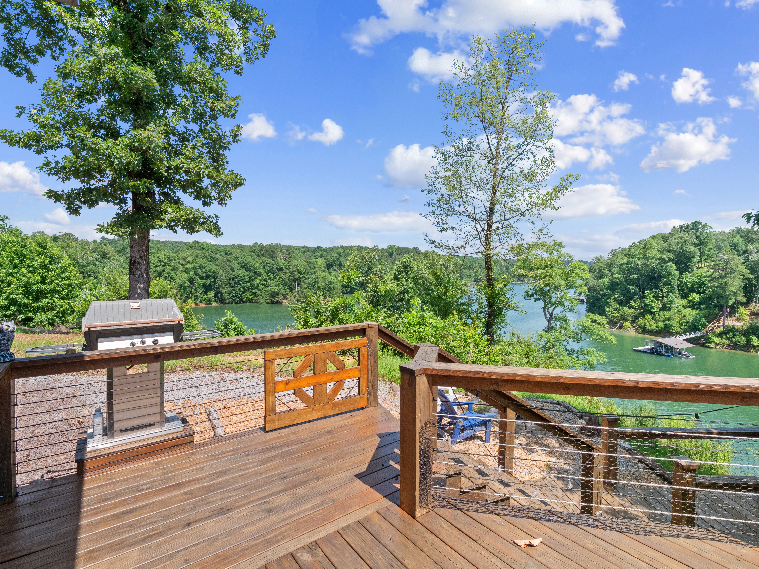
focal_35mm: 16
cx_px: 380
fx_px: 351
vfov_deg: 78.1
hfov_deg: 94.5
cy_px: 284
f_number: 5.6
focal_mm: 8
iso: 400
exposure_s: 1/800
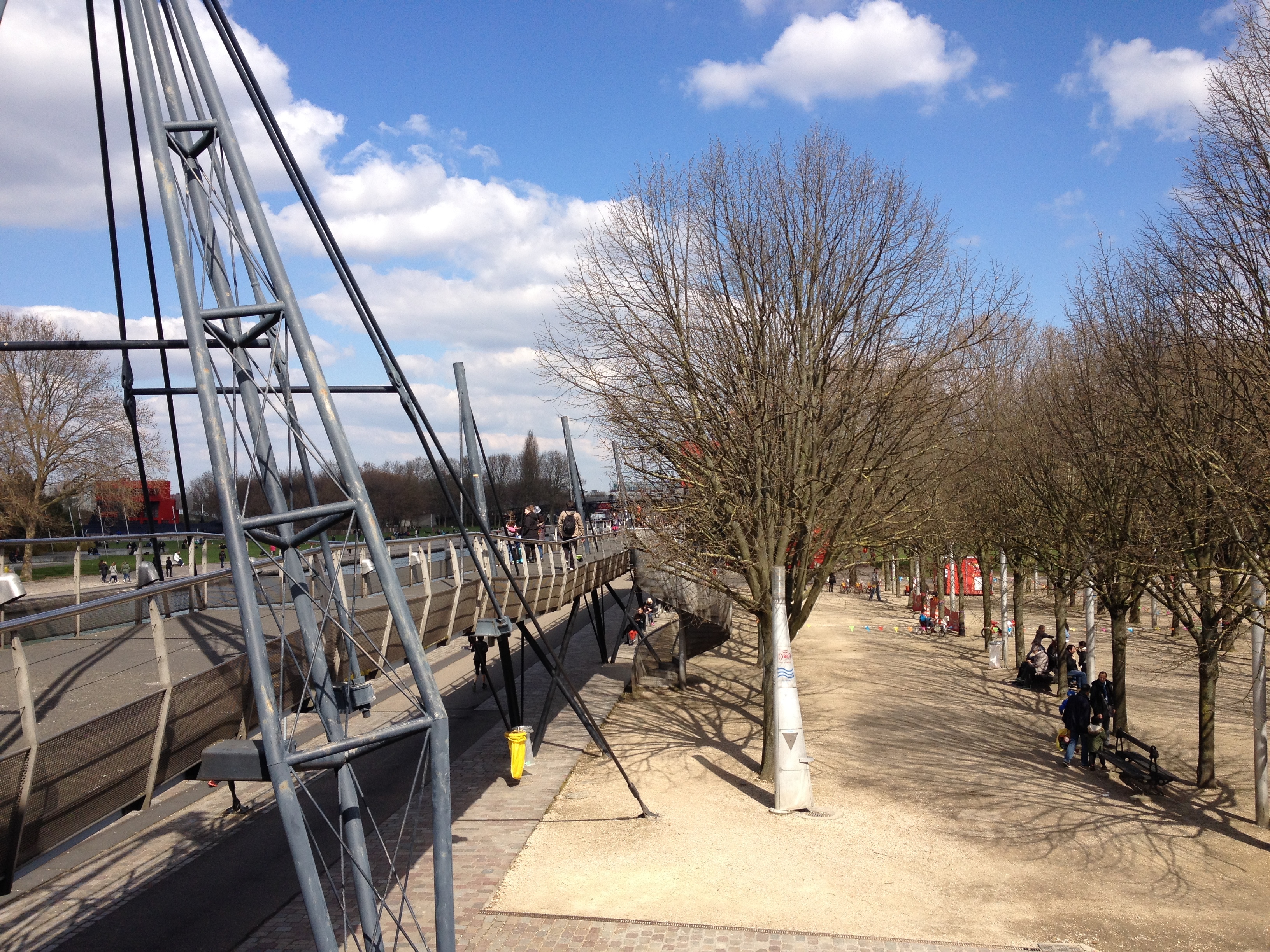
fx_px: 1284
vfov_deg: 40.7
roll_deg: +0.8
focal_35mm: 35
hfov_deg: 52.6
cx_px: 635
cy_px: 476
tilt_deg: -0.5
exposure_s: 1/1783
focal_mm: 4.28
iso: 50
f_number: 2.4
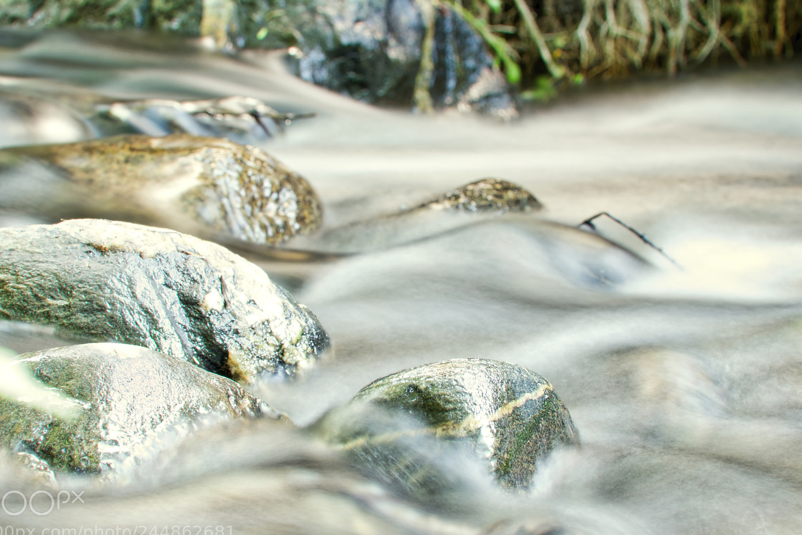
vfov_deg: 16.7
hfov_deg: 24.8
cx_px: 387
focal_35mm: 82
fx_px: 1827
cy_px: 282
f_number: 11
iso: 100
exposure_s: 10
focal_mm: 50
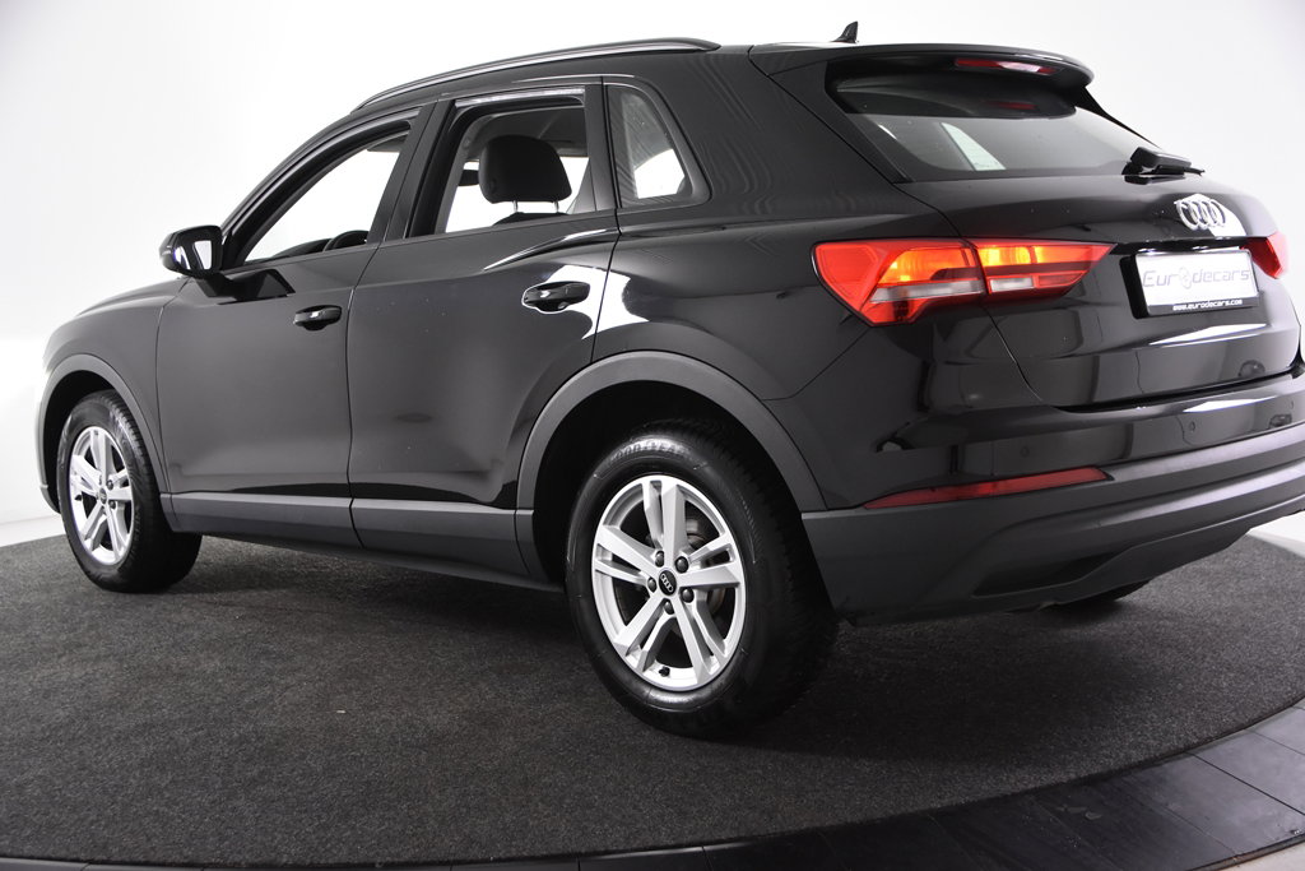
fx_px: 1523
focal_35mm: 42
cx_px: 652
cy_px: 436
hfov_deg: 46.4
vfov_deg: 31.9
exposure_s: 1/60
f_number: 4
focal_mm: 28
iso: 1600
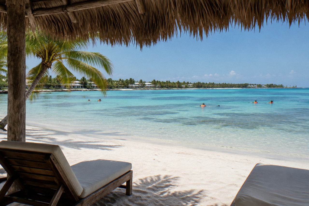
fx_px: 300
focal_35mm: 35
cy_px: 103
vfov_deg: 37.8
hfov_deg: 54.4
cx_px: 154
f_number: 4
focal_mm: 35
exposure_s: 1/2000
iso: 500
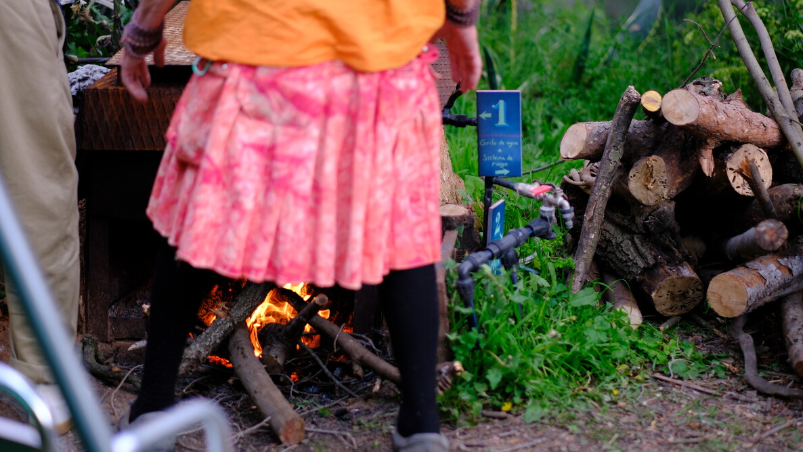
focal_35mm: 89
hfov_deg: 23.9
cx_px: 400
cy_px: 201
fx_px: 1895
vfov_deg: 13.6
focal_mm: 56
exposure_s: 1/850
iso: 320
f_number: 1.2
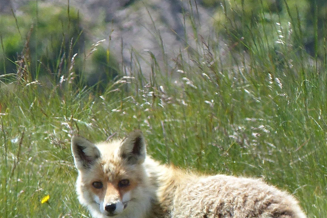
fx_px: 19818
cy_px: 191
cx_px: 129
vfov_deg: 0.6
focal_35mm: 2182
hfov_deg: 0.9
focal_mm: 108
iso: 100
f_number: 5.6
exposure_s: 1/200
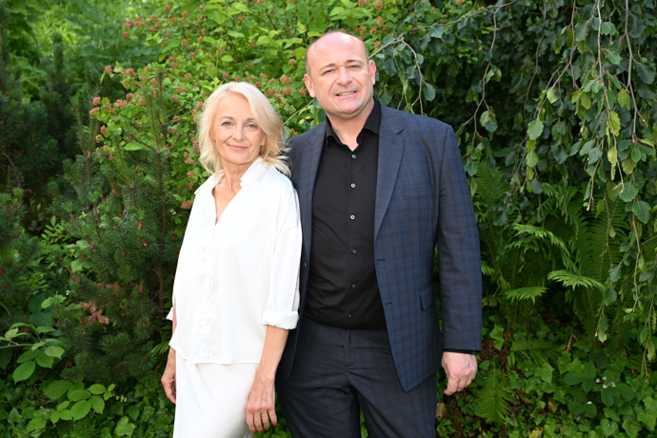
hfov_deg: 47.4
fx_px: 748
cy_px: 219
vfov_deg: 32.6
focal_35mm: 41
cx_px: 328
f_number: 4.5
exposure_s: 1/400
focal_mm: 41
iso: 320
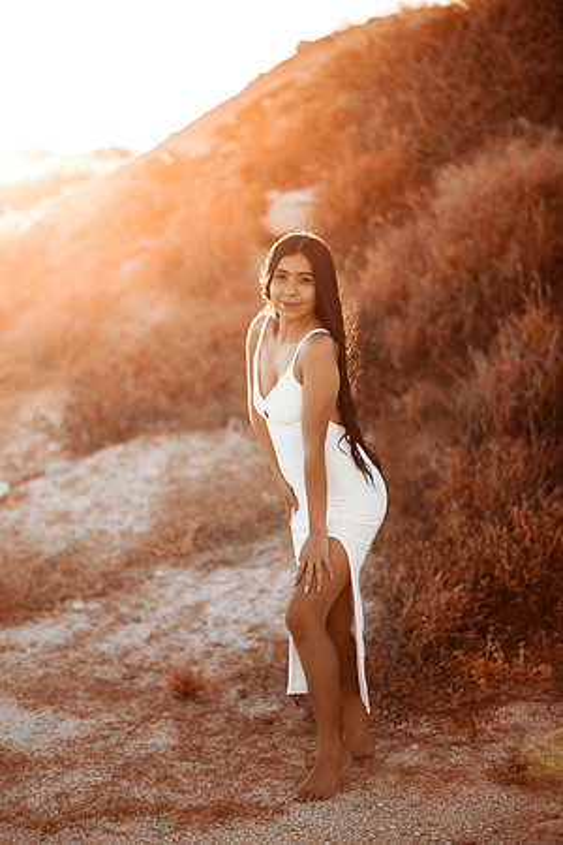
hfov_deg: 23.4
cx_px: 282
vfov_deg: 34.5
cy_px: 422
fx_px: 1360
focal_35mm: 58
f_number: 1.4
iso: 80
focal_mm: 58
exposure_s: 1/3200
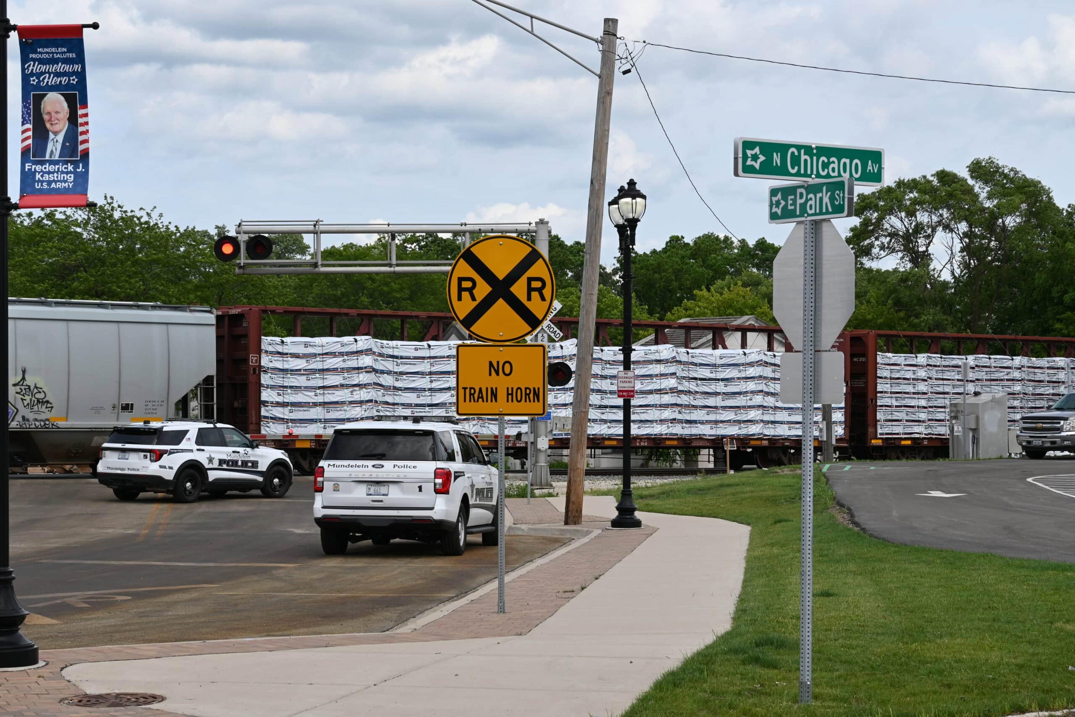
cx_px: 538
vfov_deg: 18.2
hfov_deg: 27.0
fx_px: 2240
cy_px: 358
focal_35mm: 75
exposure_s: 1/400
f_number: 7.1
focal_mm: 50
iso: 100
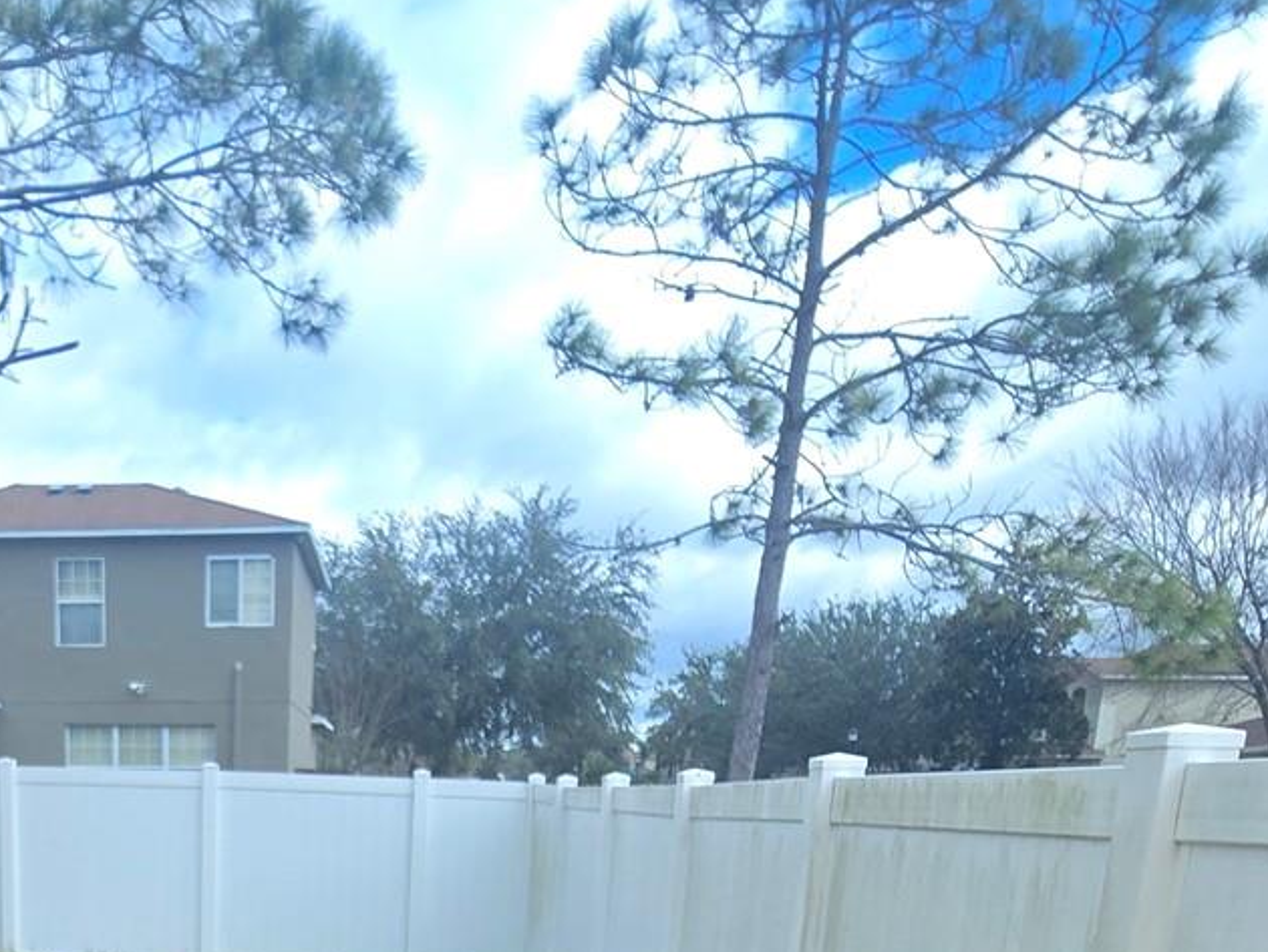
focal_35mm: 33
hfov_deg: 50.5
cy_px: 1093
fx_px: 1209
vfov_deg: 35.5
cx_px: 185
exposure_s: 1/957
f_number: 2.2
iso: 50
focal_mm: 2.2
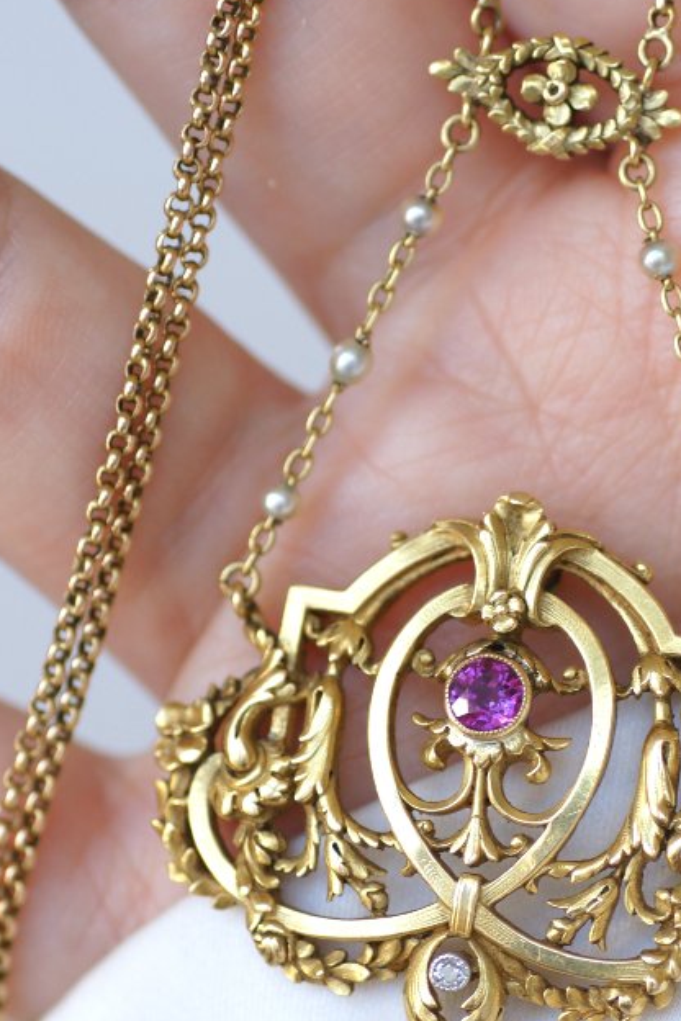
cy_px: 669
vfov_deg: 10.2
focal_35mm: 202
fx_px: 5731
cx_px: 458
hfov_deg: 6.8
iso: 200
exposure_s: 1/125
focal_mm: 70
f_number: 3.2
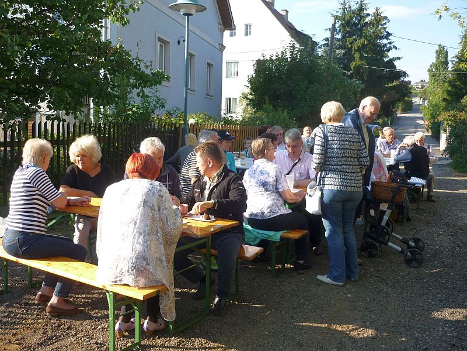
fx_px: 445
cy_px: 176
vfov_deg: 42.9
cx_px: 234
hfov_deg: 55.4
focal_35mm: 33
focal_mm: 5.5
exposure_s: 1/320
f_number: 2.8
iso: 80
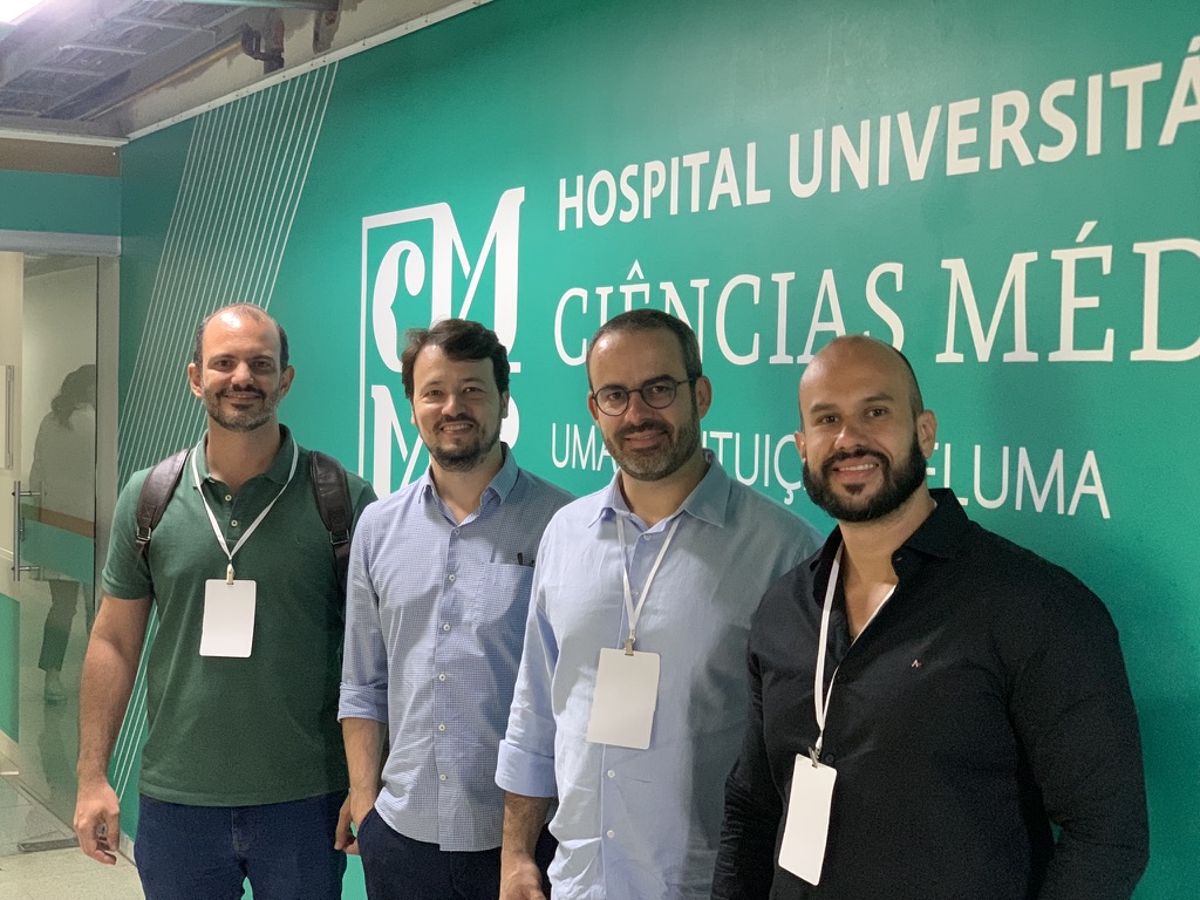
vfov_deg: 28.0
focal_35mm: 52
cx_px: 600
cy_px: 450
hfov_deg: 36.8
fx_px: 1803
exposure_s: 1/40
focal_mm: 6
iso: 400
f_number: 2.4
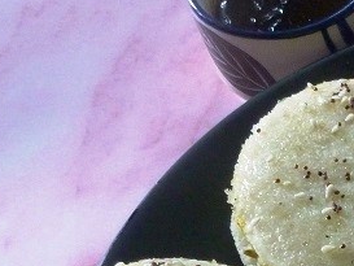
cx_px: 582
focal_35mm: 90
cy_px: 374
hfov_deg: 18.4
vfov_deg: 15.4
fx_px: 921
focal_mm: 4.3
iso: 400
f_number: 3.3
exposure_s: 1/25
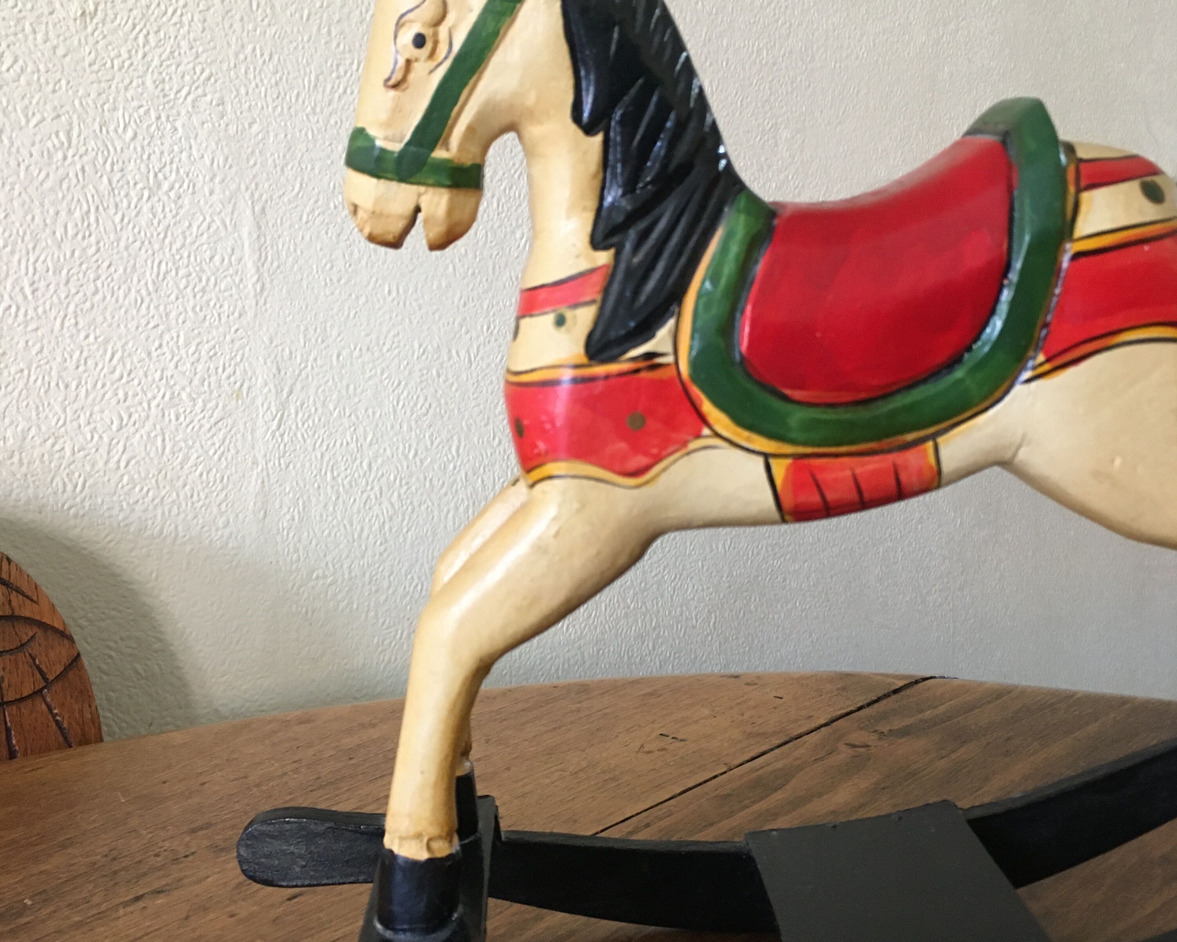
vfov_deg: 39.2
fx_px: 1324
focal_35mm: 38
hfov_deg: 47.9
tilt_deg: -11.8
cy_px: 480
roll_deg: +3.6
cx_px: 589
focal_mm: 4.15
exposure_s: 1/33
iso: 200
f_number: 2.2
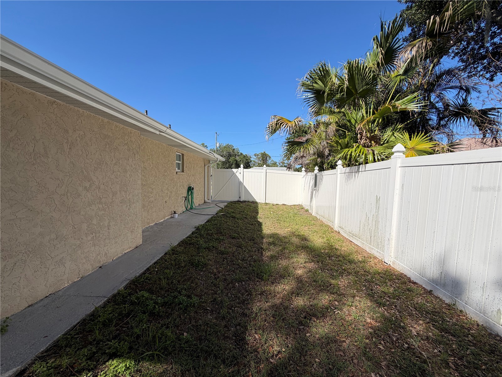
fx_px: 203
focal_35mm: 14
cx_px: 251
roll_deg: +0.8
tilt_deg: -2.3
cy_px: 188
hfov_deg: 102.1
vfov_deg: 85.7
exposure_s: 1/770
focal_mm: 2.22
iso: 20
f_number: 2.2
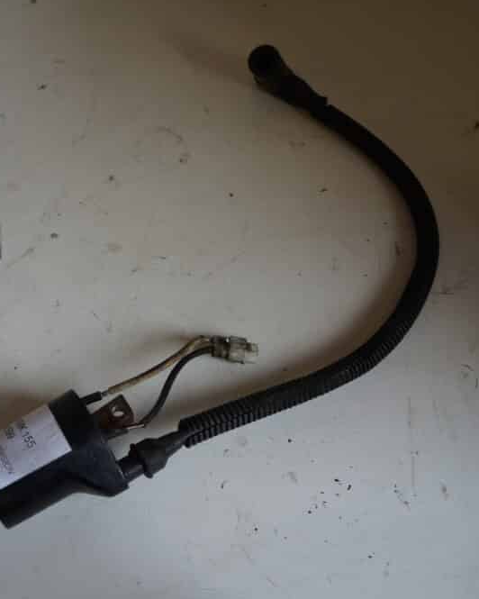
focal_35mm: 39
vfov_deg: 46.8
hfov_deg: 38.1
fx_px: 691
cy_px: 304
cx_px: 194
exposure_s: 1/80
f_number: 3.5
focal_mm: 18
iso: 100
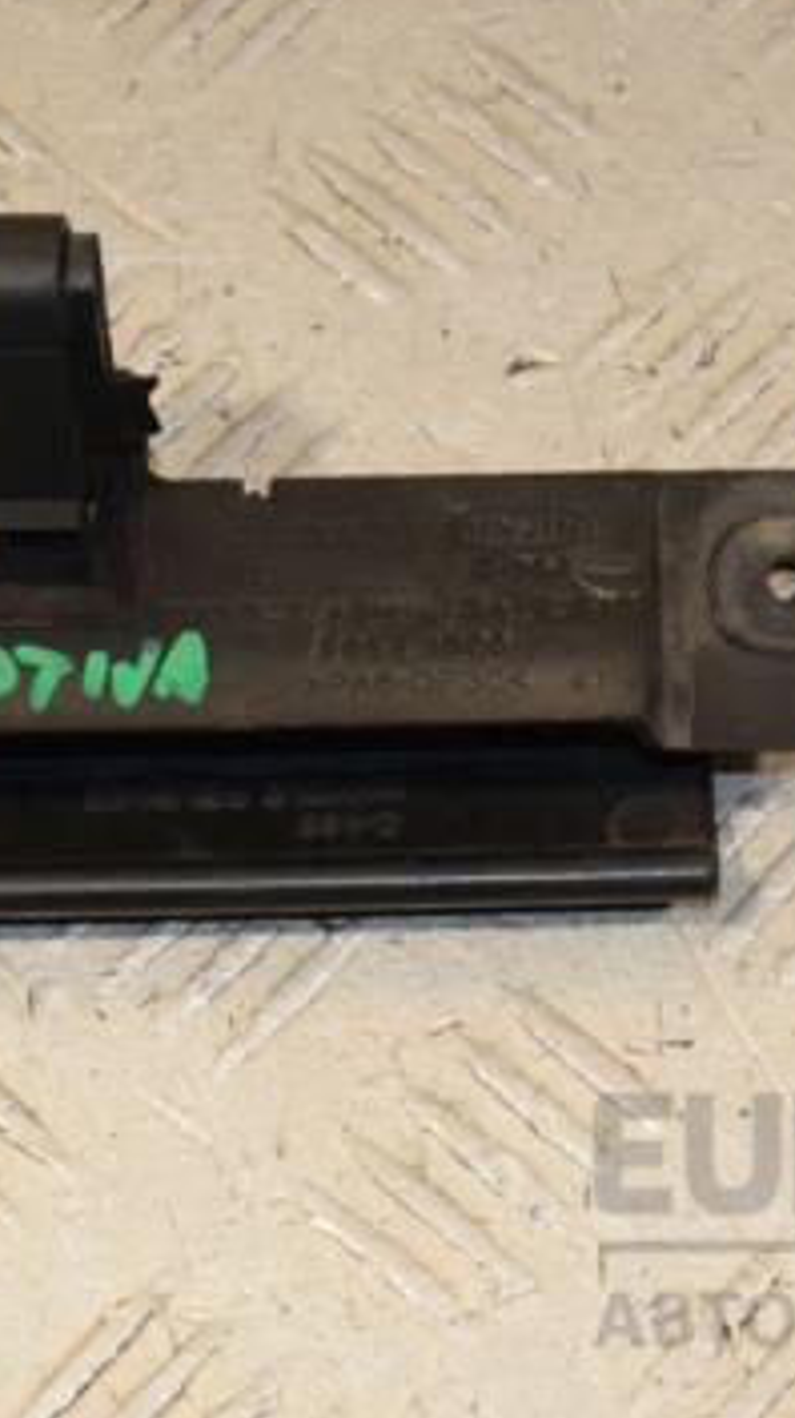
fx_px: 5821
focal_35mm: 155
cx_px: 518
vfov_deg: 13.9
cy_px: 619
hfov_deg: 7.8
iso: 800
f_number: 9
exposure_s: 1/200
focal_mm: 58
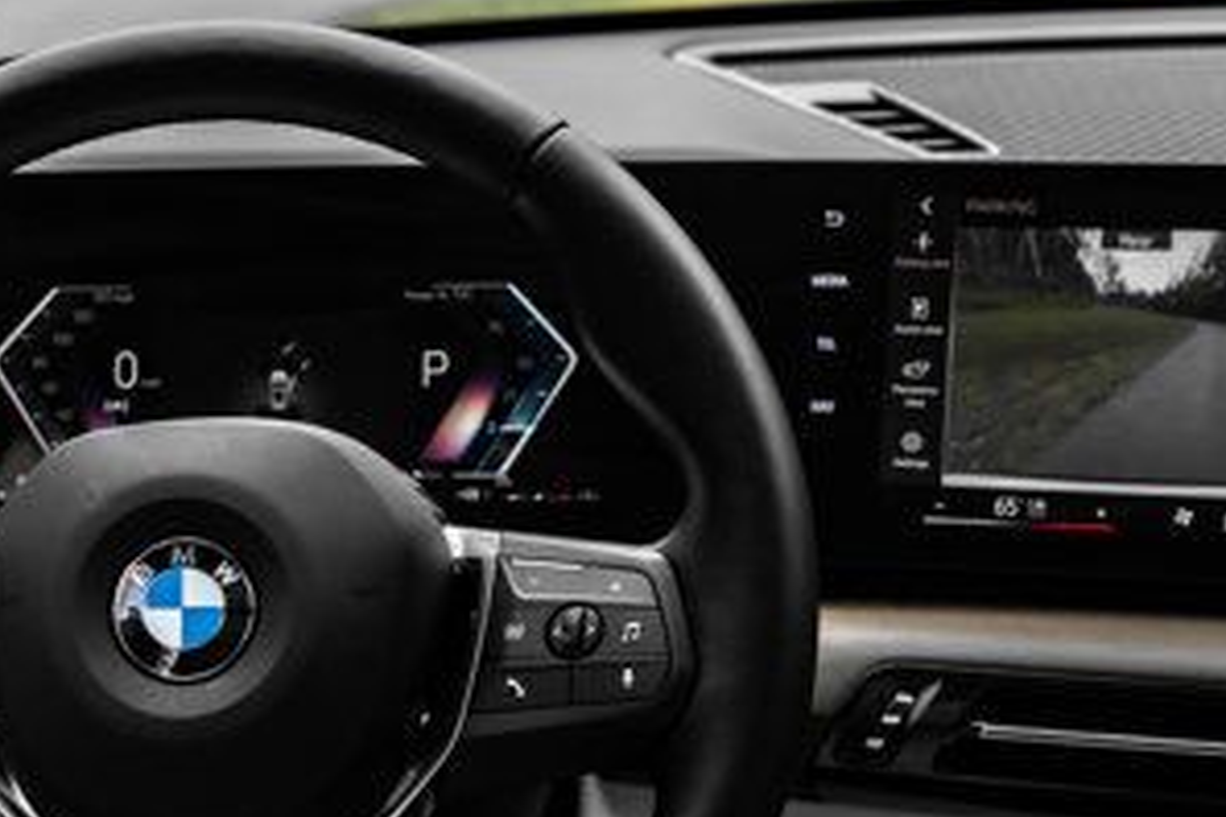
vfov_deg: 16.6
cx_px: 41
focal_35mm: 82
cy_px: 563
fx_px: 2792
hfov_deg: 23.8
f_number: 5
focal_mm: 38
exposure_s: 1/200
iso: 640
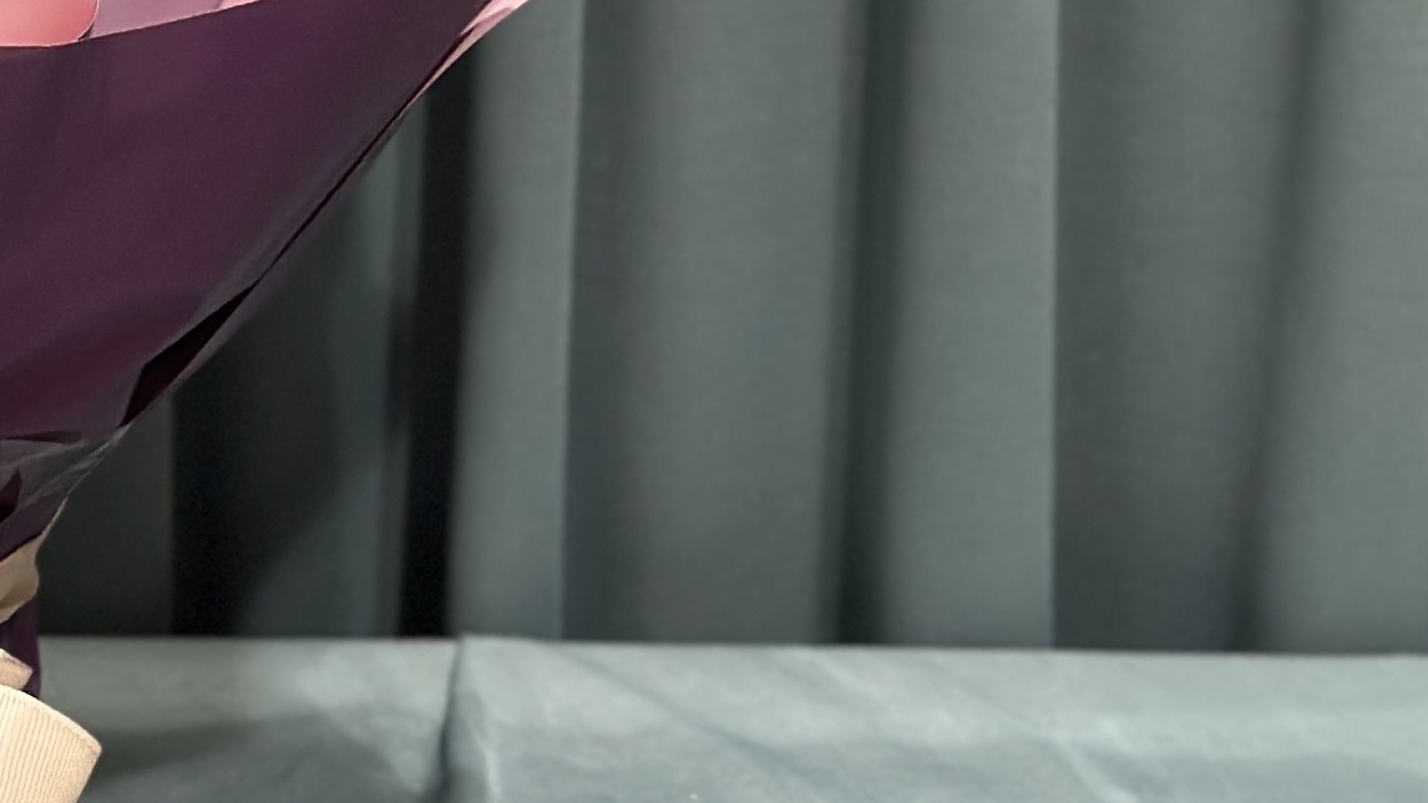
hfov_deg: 11.4
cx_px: -365
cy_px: -885
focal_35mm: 184
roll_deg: -1.0
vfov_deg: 6.4
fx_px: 6968
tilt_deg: -7.2
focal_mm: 6.86
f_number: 1.78
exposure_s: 1/160
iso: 64
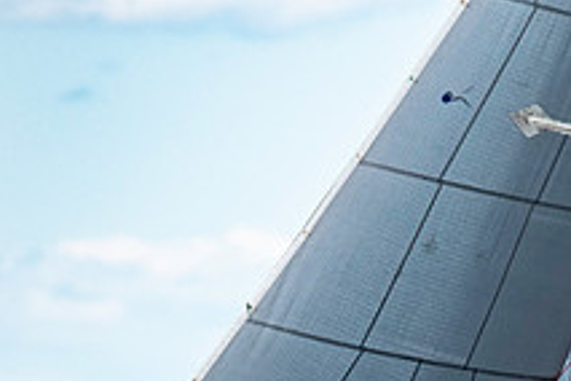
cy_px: 511
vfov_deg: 1.1
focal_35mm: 1295
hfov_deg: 1.6
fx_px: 20539
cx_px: 472
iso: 500
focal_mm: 300
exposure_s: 1/4000
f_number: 5
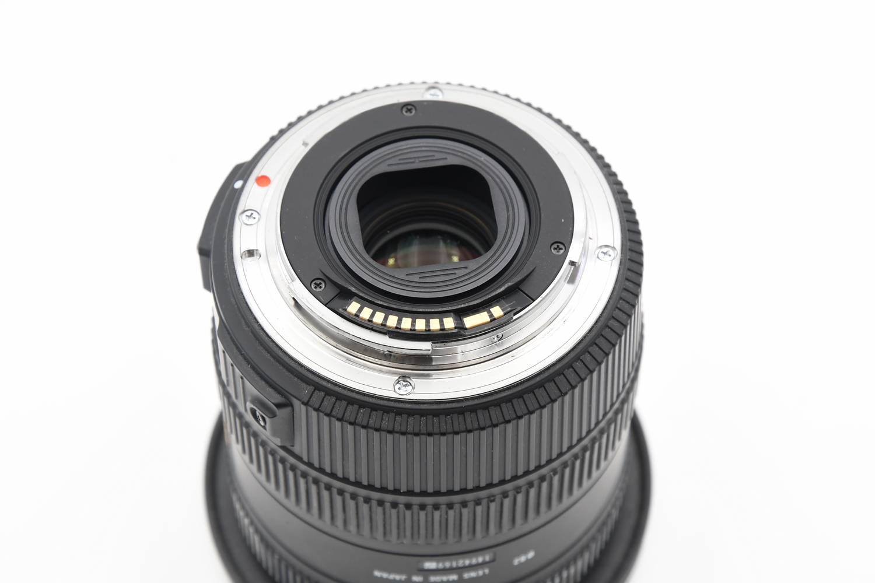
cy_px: 292
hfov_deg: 17.1
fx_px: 2916
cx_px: 438
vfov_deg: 11.4
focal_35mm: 120
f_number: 8
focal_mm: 80
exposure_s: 1/100
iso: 800
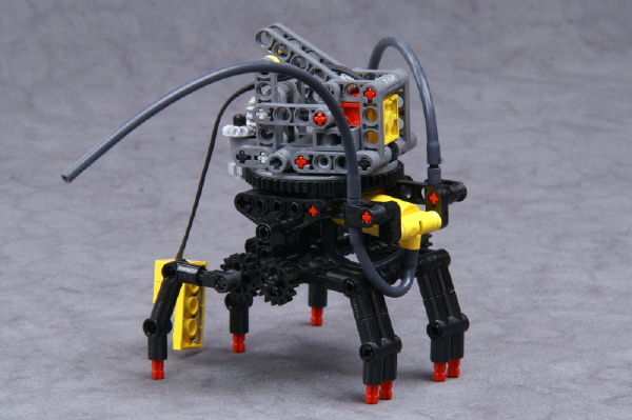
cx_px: 316
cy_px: 210
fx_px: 4210
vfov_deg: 5.7
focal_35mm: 240
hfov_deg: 8.6
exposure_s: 3.2
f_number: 22
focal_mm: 160
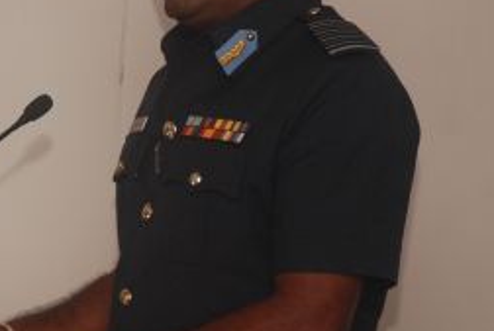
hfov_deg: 8.2
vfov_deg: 5.5
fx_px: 3437
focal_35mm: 250
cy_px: 121
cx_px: -27
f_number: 5.6
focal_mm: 70
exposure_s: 1/100
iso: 400
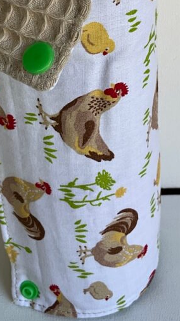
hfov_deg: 18.8
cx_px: 85
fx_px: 544
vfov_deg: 32.2
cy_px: 75
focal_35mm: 64
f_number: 1.8
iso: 16
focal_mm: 3
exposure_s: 1/119
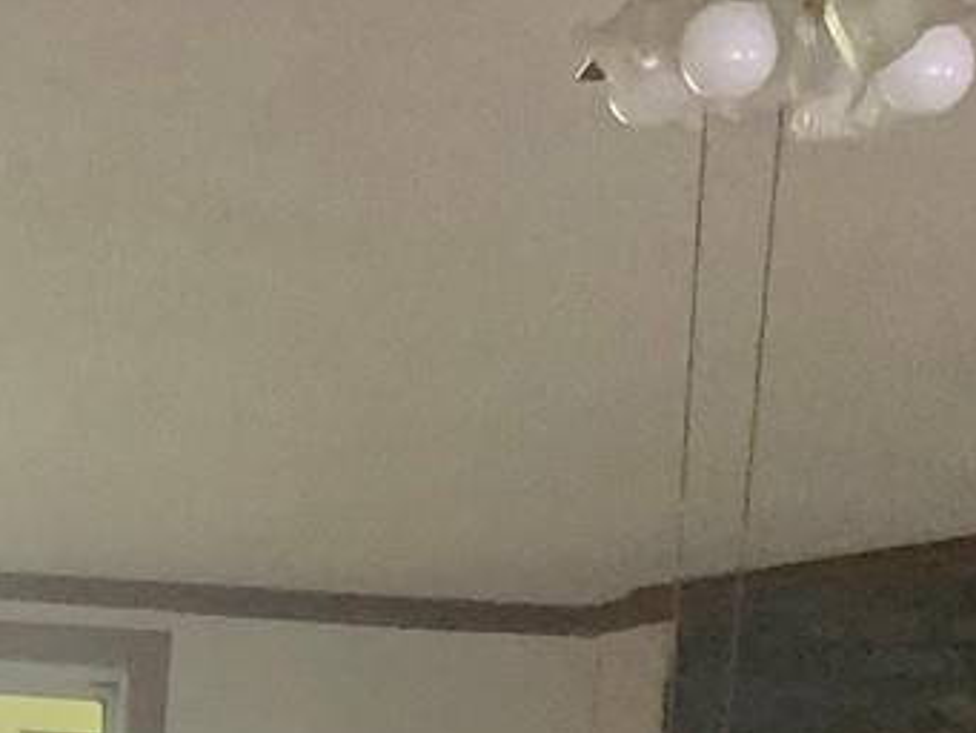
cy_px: 1735
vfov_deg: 7.9
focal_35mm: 174
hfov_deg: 11.2
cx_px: -3
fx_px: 4908
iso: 100
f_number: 1.8
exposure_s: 1/60
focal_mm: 3
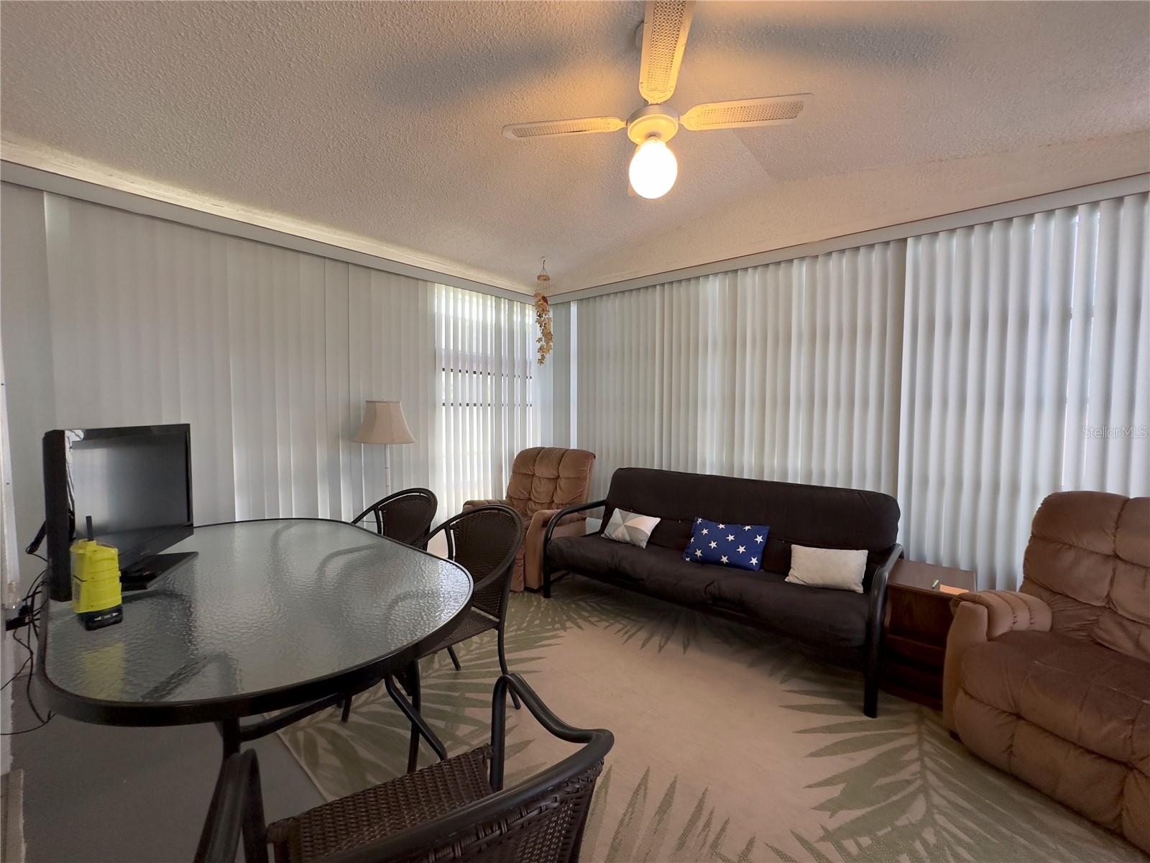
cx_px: 575
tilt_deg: -2.5
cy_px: 432
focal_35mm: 14
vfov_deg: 85.7
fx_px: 465
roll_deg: -0.3
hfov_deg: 102.1
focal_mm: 2.22
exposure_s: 1/60
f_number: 2.2
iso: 160
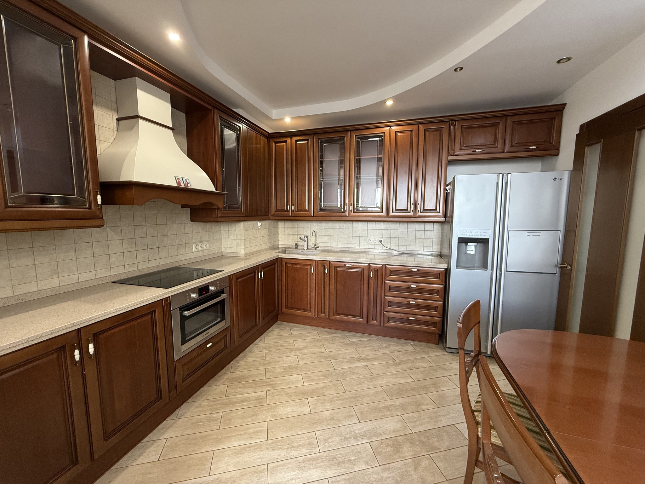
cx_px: 322
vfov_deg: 85.7
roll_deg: +0.2
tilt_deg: -5.6
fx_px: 261
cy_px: 242
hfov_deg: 102.1
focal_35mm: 14
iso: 250
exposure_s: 1/99
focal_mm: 2.22
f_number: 2.2
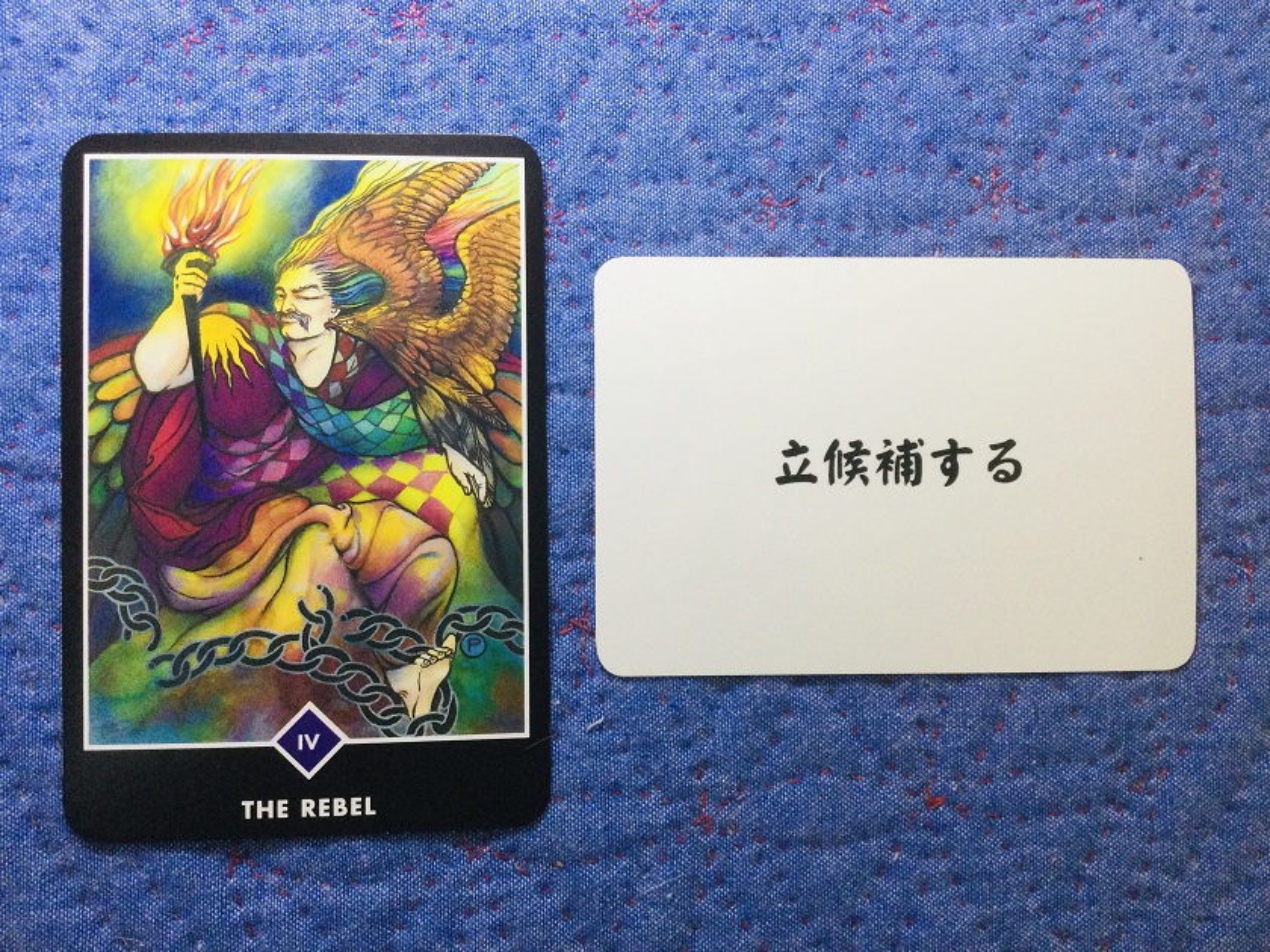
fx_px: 1137
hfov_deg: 58.4
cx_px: 635
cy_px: 476
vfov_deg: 45.4
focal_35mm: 31
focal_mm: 3.3
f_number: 2.4
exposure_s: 1/30
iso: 100
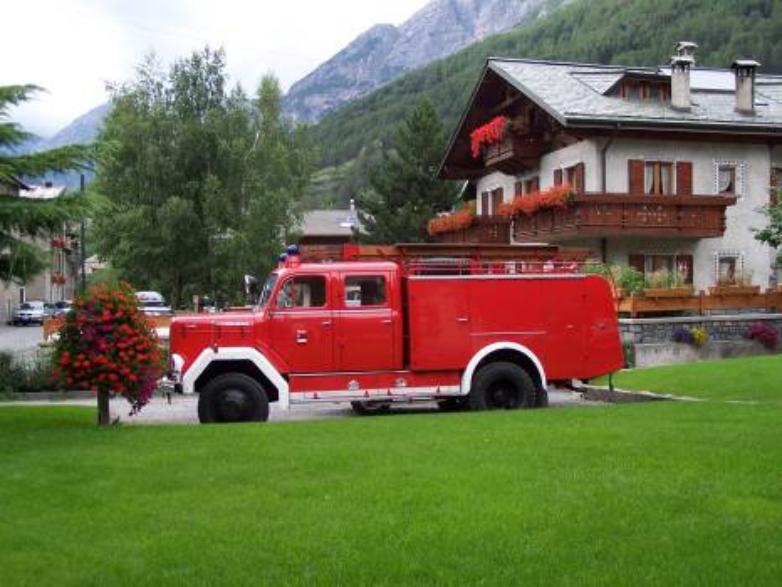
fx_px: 972
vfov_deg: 33.6
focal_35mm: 43
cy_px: 294
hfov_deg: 43.8
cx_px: 391
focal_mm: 7.1
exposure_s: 1/125
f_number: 2.8
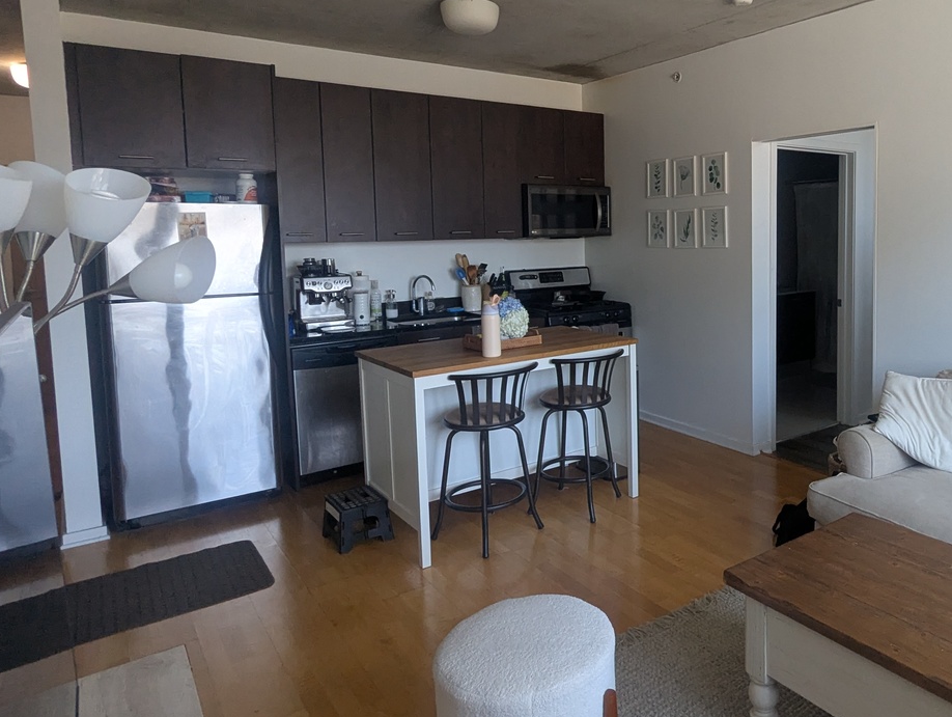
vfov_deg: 54.6
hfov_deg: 66.5
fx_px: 688
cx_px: 669
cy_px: 286
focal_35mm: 25
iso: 330
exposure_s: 1/257
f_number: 2.2
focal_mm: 2.35
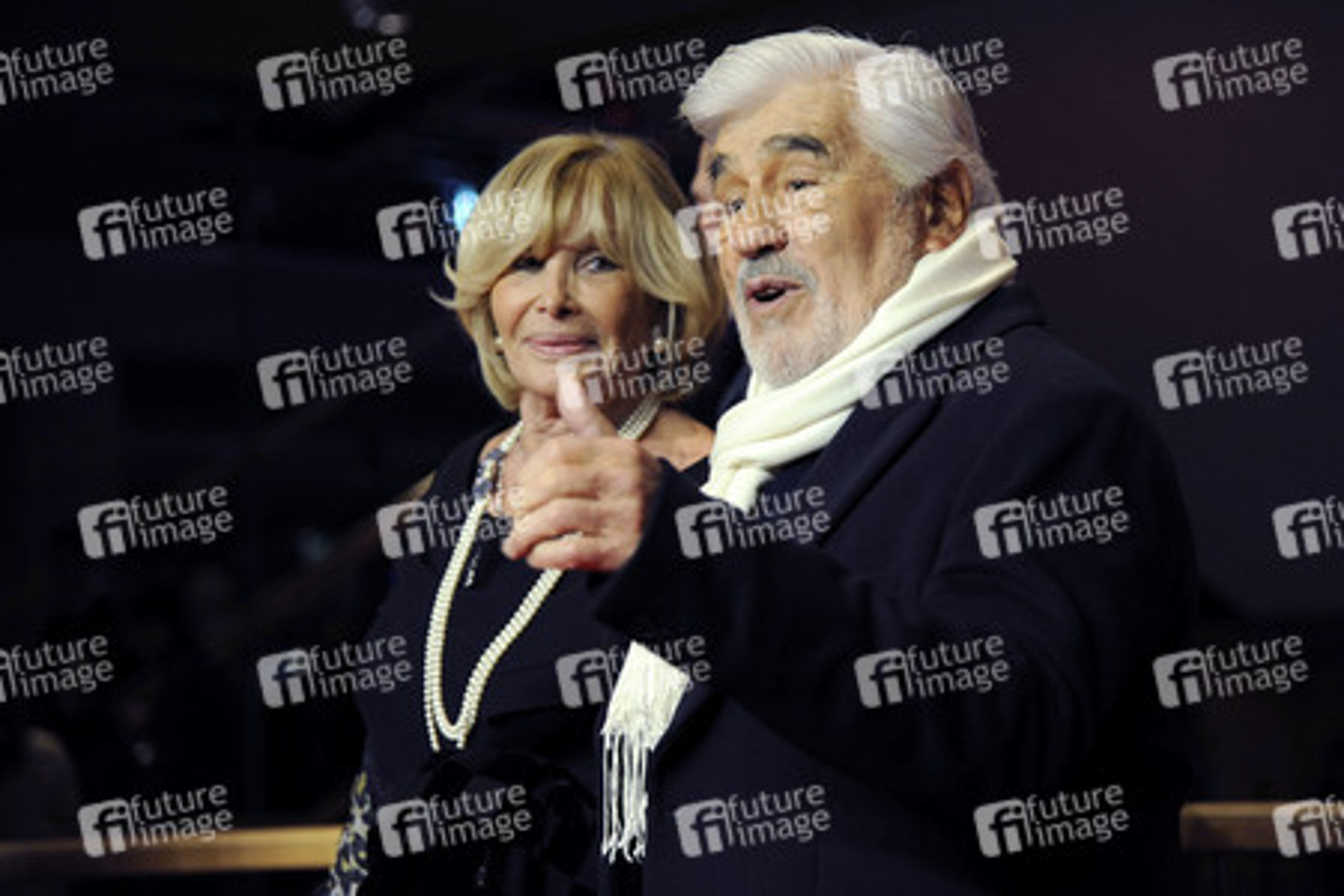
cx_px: 672
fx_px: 3658
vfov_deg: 14.0
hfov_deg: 20.8
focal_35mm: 98
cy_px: 448
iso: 2000
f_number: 4
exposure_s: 1/250
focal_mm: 98
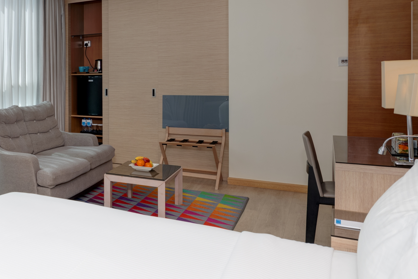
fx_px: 430
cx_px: -107
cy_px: 83
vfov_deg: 35.4
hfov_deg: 36.7
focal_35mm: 37
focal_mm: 14
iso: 100
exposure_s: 1/80
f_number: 8
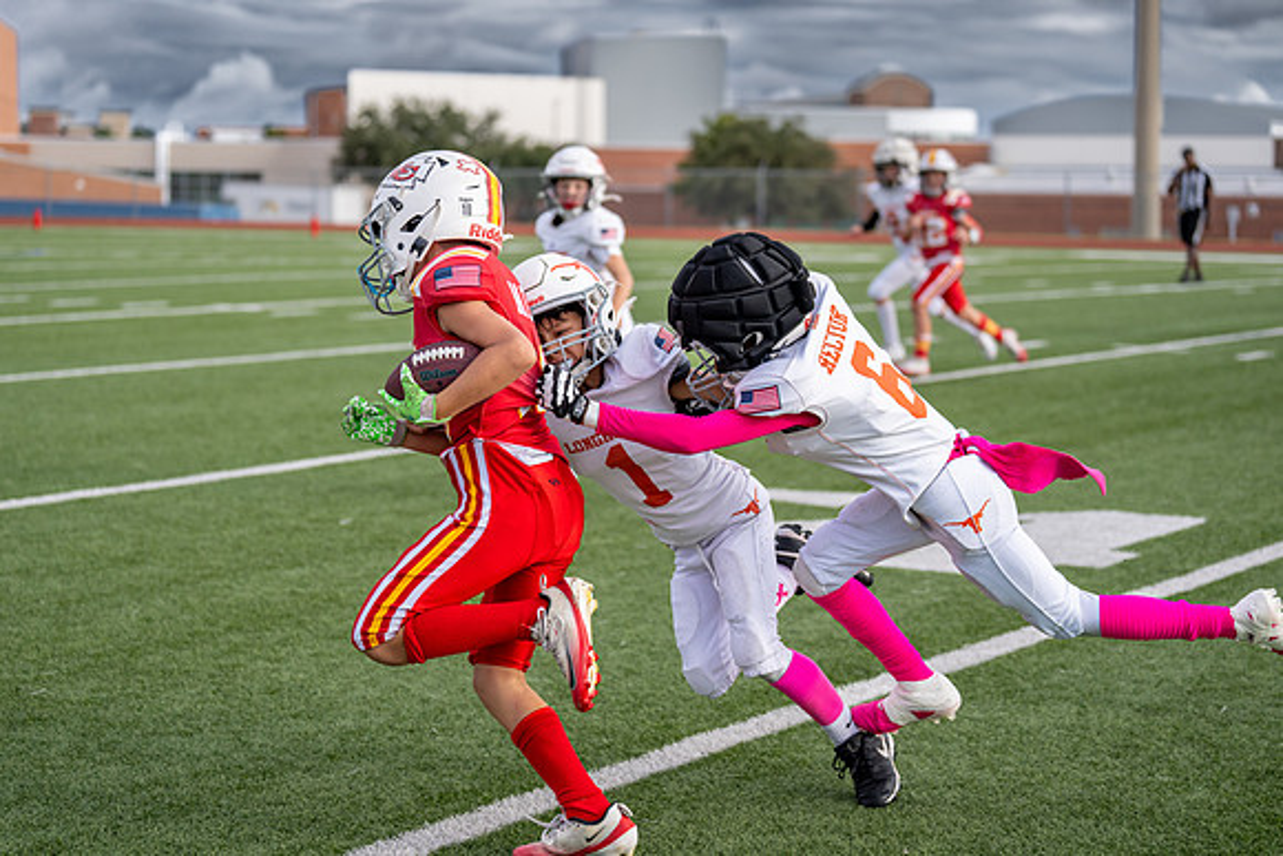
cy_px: 410
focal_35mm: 74
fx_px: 2651
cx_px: 607
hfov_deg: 27.2
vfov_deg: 18.3
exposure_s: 1/2500
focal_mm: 70
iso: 320
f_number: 2.8
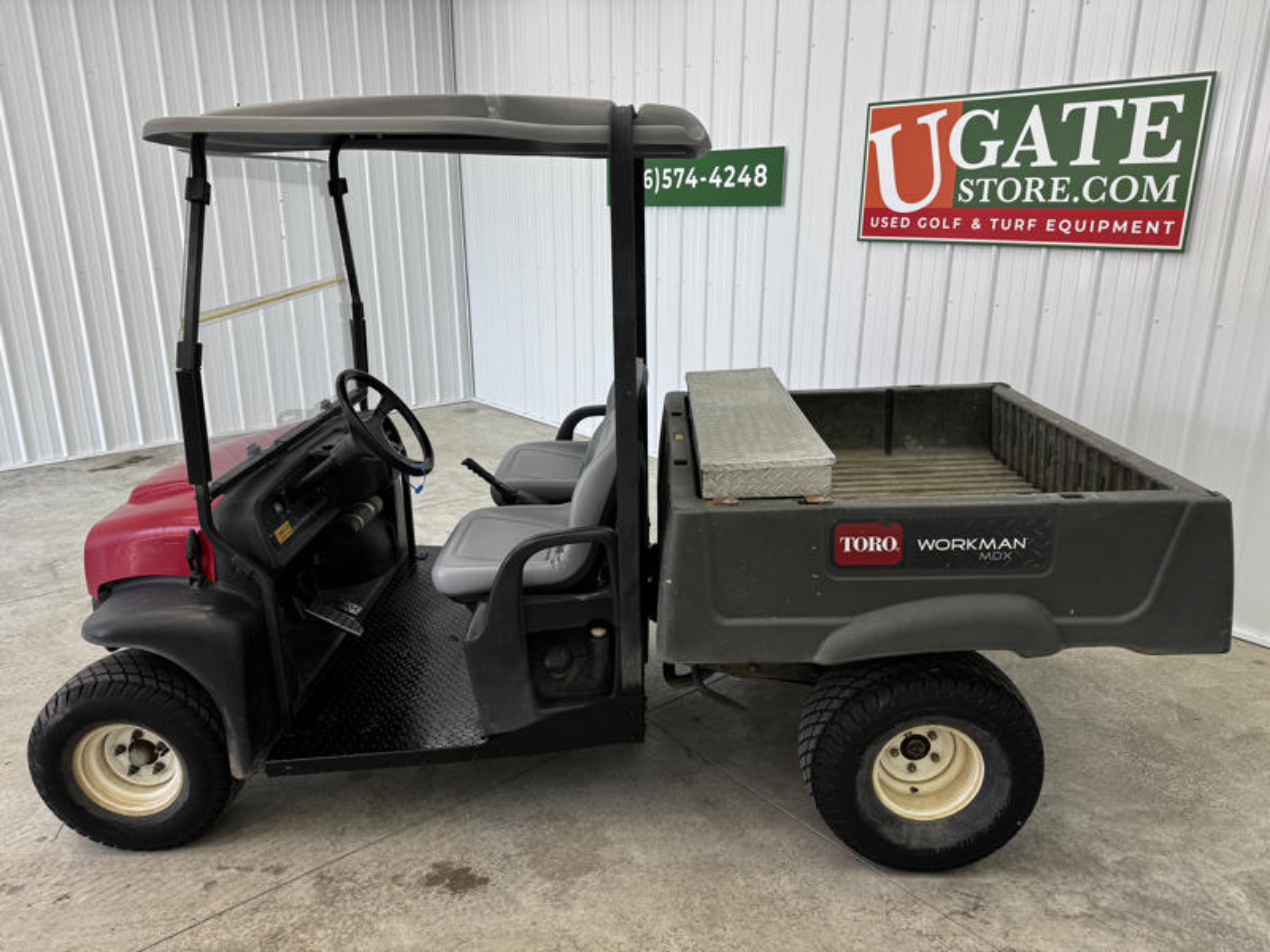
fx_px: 881
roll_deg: -0.9
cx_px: 635
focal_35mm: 24
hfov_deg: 71.6
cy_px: 476
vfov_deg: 56.8
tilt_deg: -17.1
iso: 50
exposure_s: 1/122
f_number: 1.78
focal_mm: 6.76
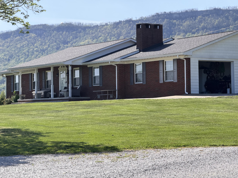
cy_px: 89
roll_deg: +0.9
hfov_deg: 19.6
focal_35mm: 100
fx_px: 688
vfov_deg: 14.8
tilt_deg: +1.5
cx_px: 119
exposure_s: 1/638
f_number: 2.8
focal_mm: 16.89
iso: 40
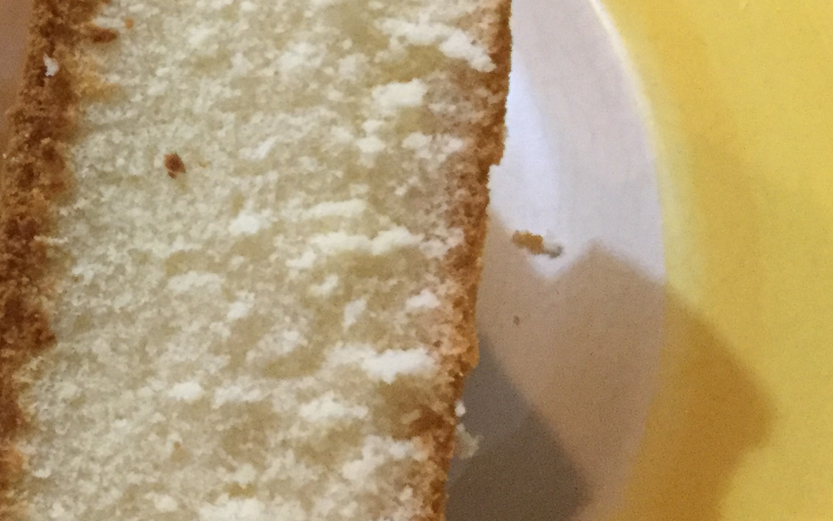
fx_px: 1725
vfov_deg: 17.1
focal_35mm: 76
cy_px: 171
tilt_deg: -55.2
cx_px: -116
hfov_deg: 25.0
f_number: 2.4
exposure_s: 1/17
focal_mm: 3.3
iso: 200
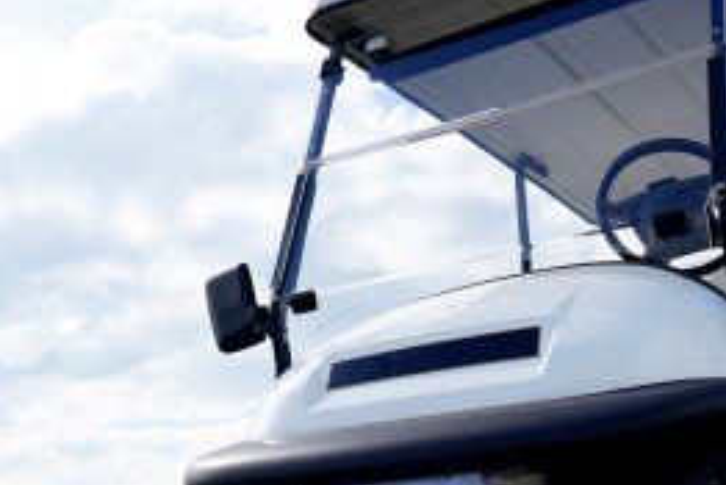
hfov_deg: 35.5
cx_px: 424
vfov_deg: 24.0
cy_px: 363
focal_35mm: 56
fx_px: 1130
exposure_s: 1/400
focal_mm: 24
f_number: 6.3
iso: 100
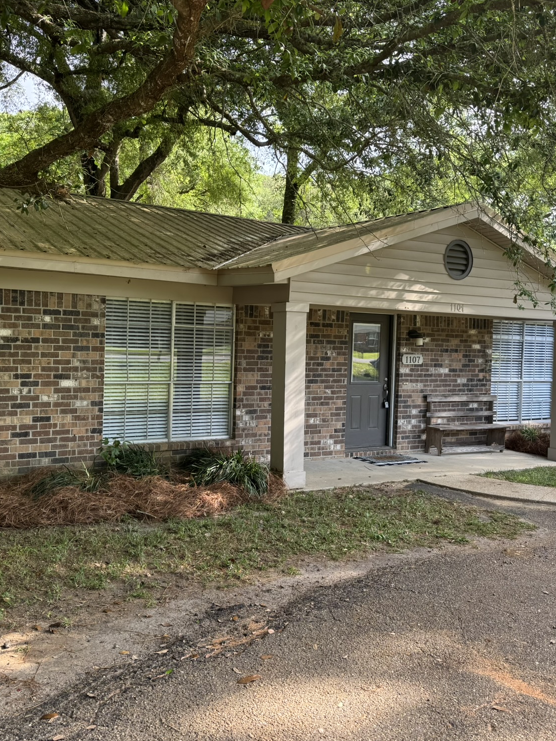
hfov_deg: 42.9
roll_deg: -1.9
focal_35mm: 33
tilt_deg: -1.7
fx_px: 707
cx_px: 266
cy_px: 363
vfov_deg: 55.3
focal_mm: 6.76
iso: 80
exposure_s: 1/328
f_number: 1.78
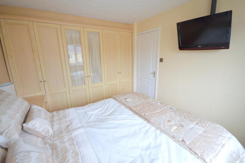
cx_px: 122
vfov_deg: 77.2
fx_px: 102
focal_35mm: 15
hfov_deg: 100.4
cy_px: 82
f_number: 4
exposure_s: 1/40
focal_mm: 10
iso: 800
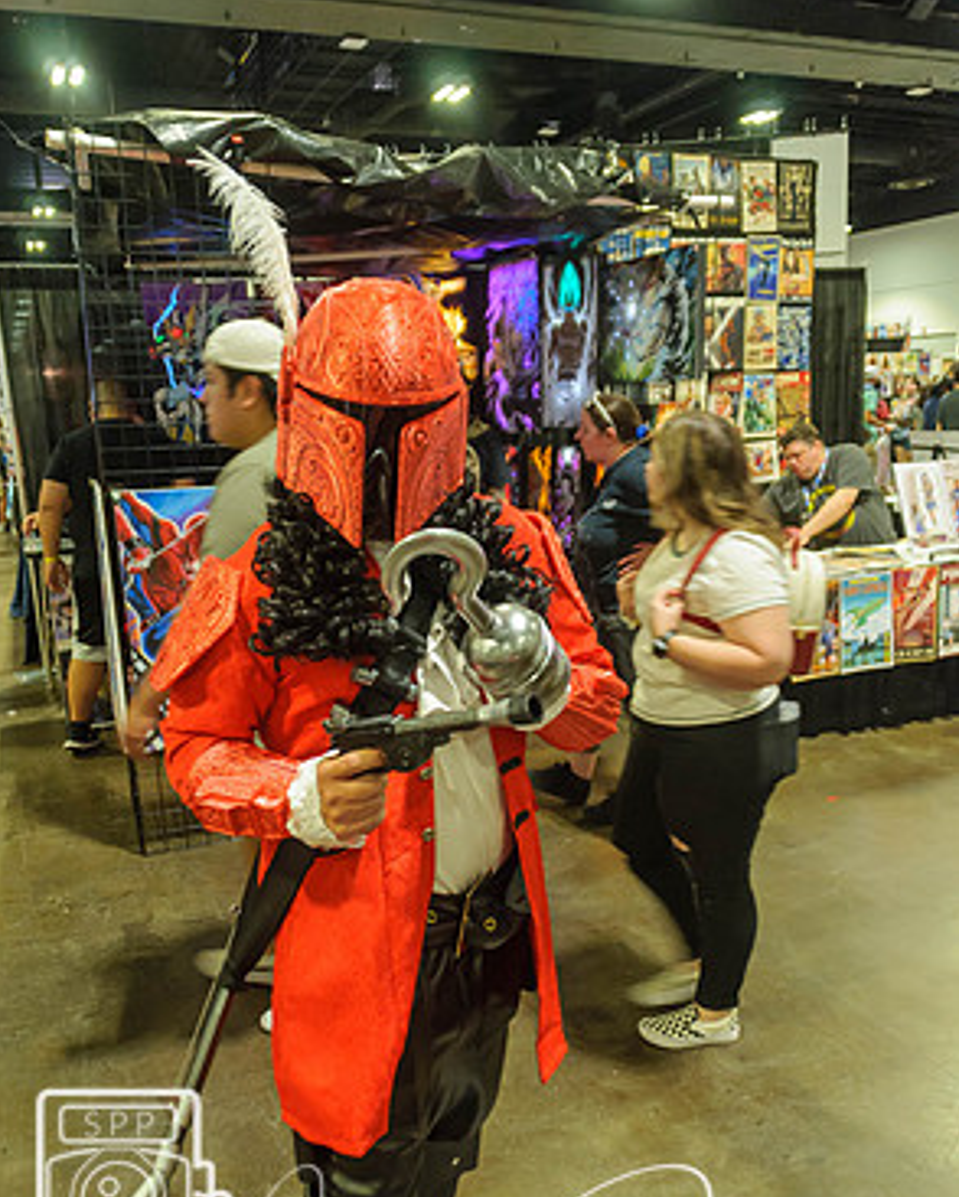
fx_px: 1099
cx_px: 475
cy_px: 691
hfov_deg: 47.1
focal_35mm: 31
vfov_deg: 56.9
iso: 1000
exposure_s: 1/30
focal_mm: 18
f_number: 3.5
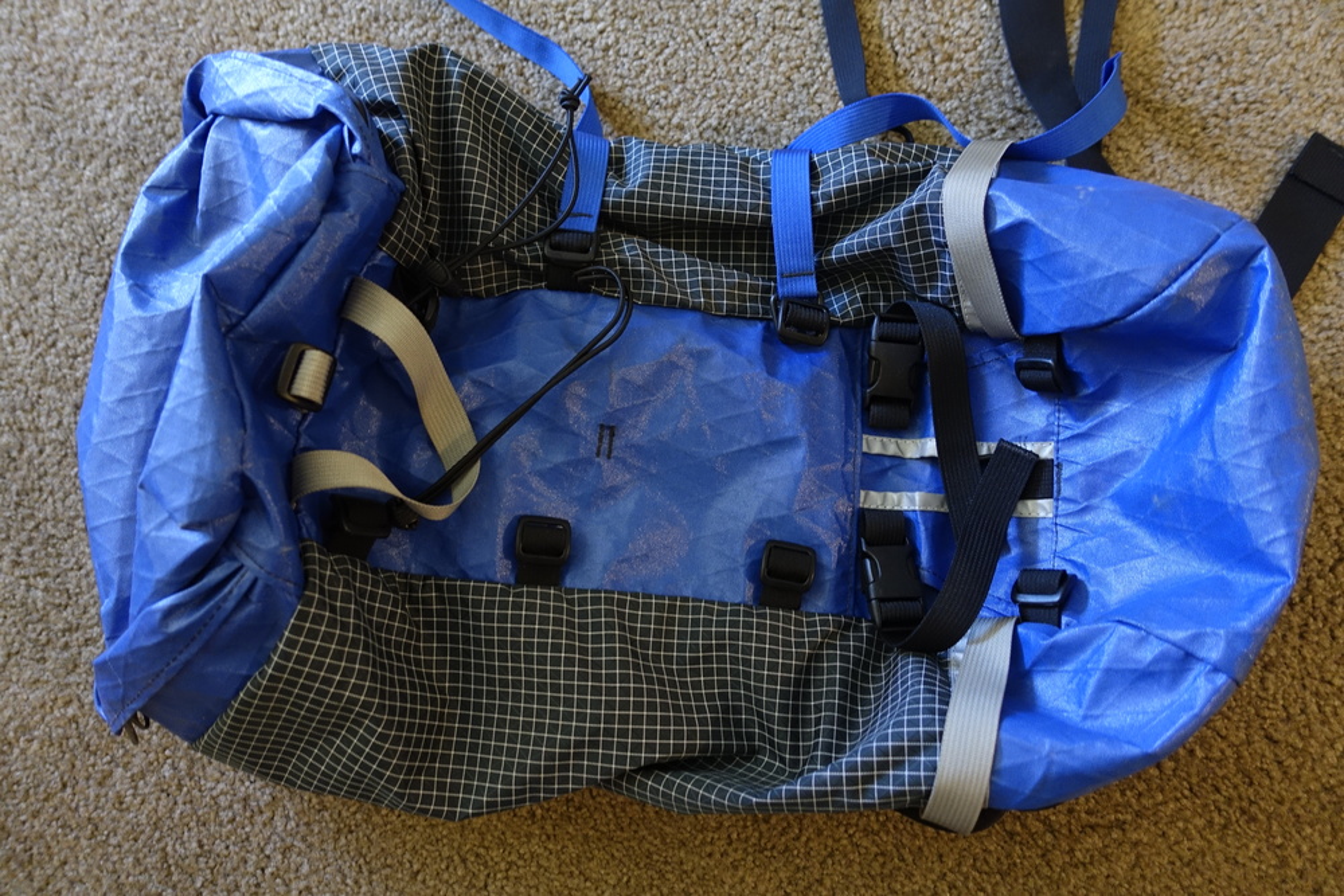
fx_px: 896
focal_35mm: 24
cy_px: 448
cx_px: 672
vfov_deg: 53.1
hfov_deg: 73.7
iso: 800
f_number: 1.8
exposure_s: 1/25
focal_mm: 8.8
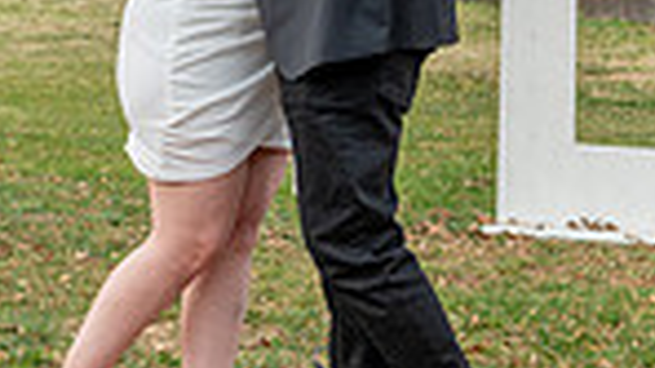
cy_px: -228
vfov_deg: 9.6
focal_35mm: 122
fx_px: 2117
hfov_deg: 17.0
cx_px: 733
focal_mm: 27
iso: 200
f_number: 5.6
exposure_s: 1/125
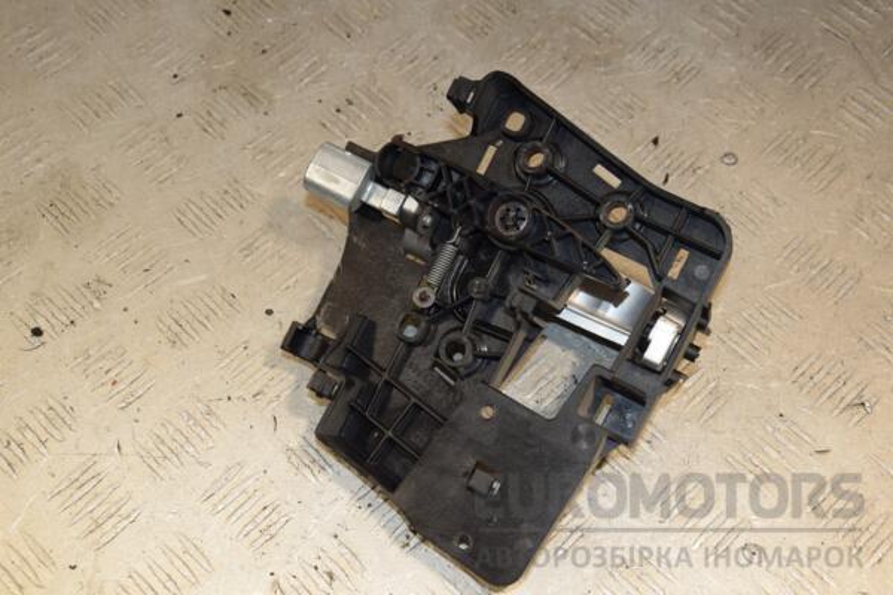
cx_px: 446
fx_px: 1414
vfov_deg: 23.8
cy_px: 298
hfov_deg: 35.1
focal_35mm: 57
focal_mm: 38
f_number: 7.1
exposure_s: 1/200
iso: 800
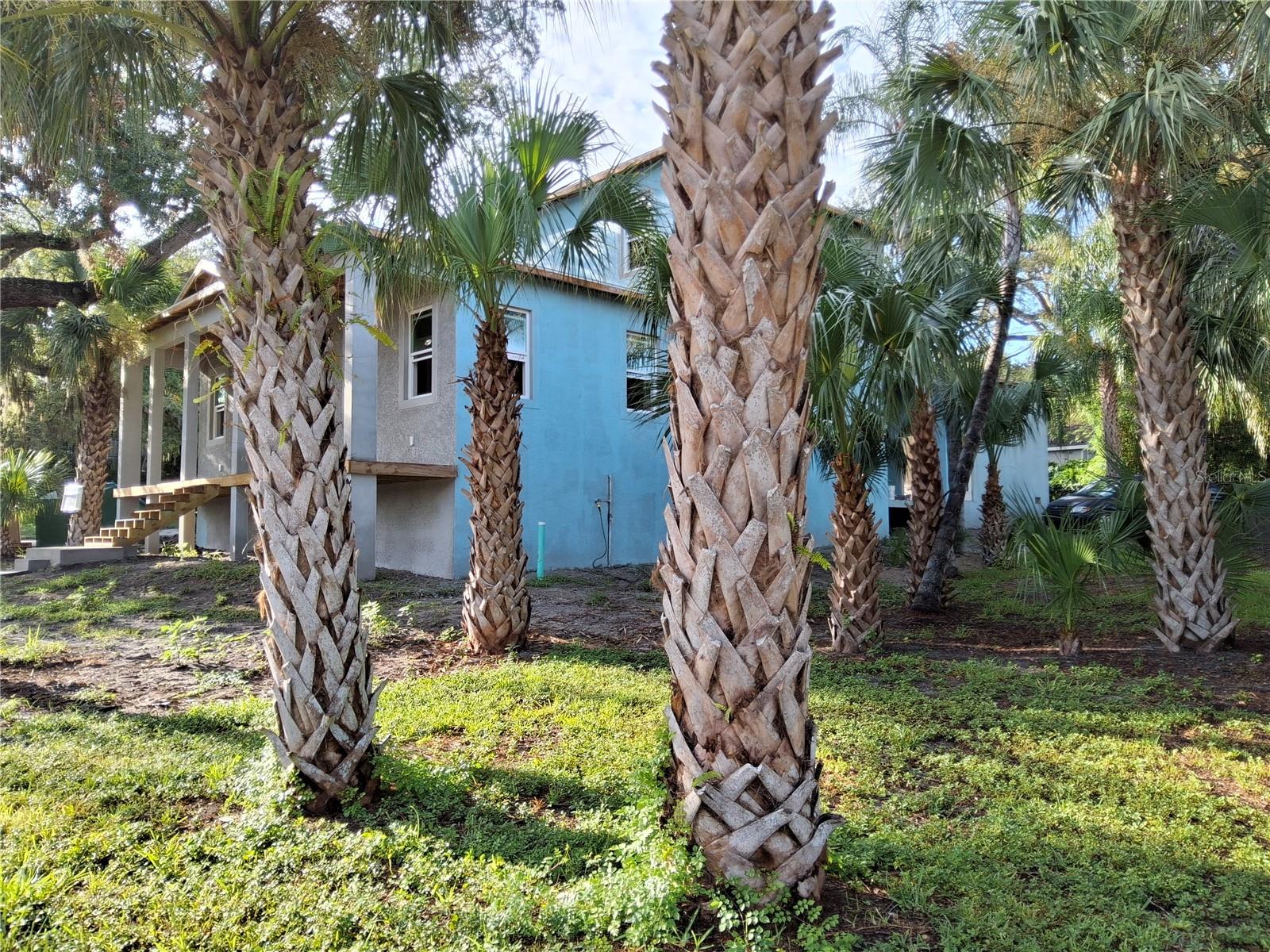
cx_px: 635
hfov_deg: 69.4
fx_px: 917
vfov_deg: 54.9
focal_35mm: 25
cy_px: 476
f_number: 2
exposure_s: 1/326
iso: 50
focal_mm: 3.08
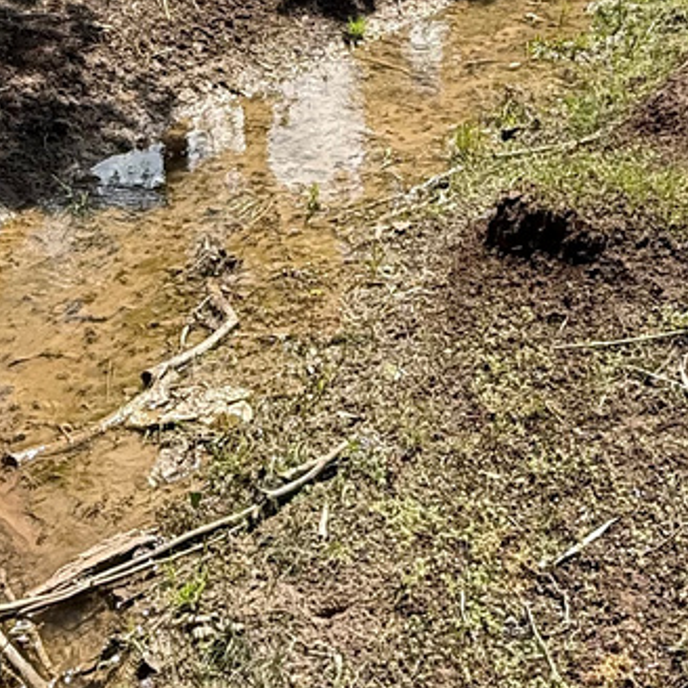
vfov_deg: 28.0
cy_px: 21
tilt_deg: -13.1
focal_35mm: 58
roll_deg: -1.9
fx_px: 1304
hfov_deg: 29.5
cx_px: 361
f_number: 2.2
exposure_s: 1/1068
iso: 50
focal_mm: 2.22
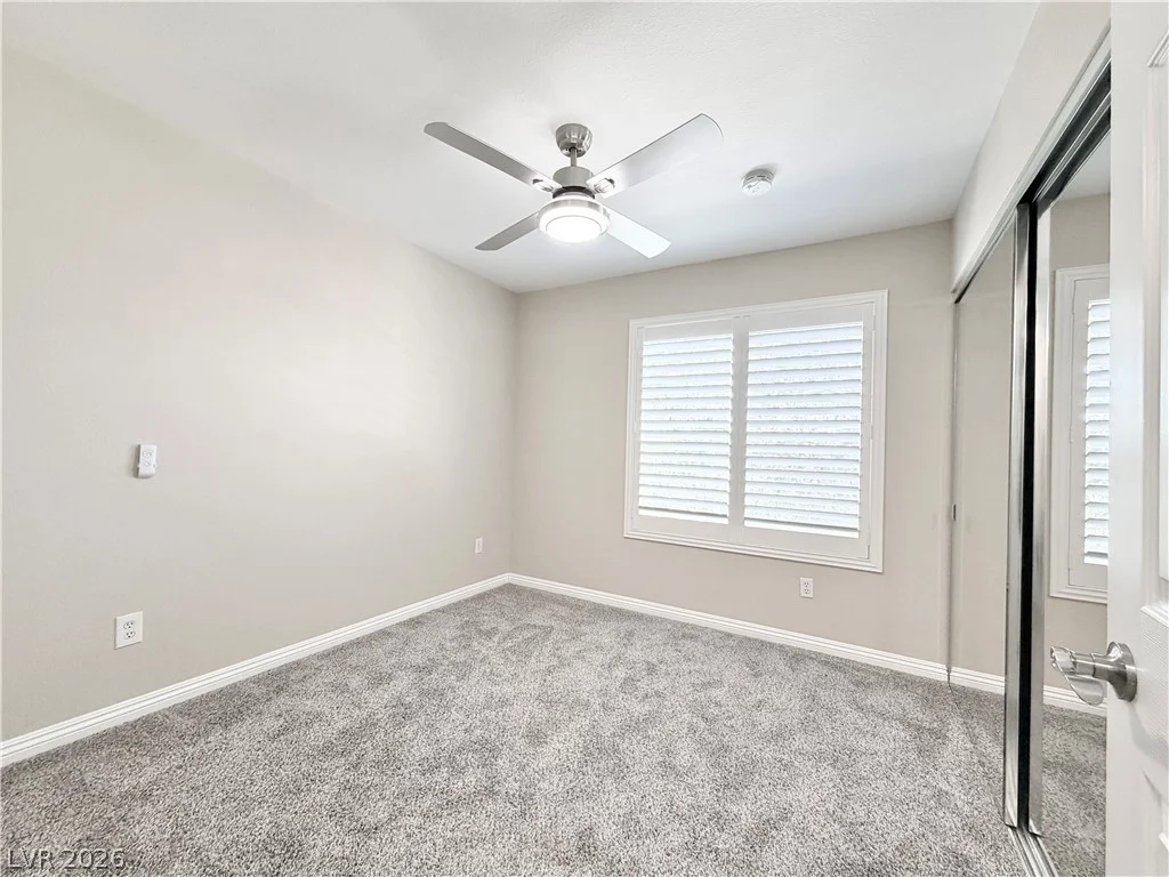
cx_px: 584
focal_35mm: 14
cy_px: 438
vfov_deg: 85.7
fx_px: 473
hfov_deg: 102.1
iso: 320
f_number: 2.2
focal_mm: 2.22
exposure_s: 1/120
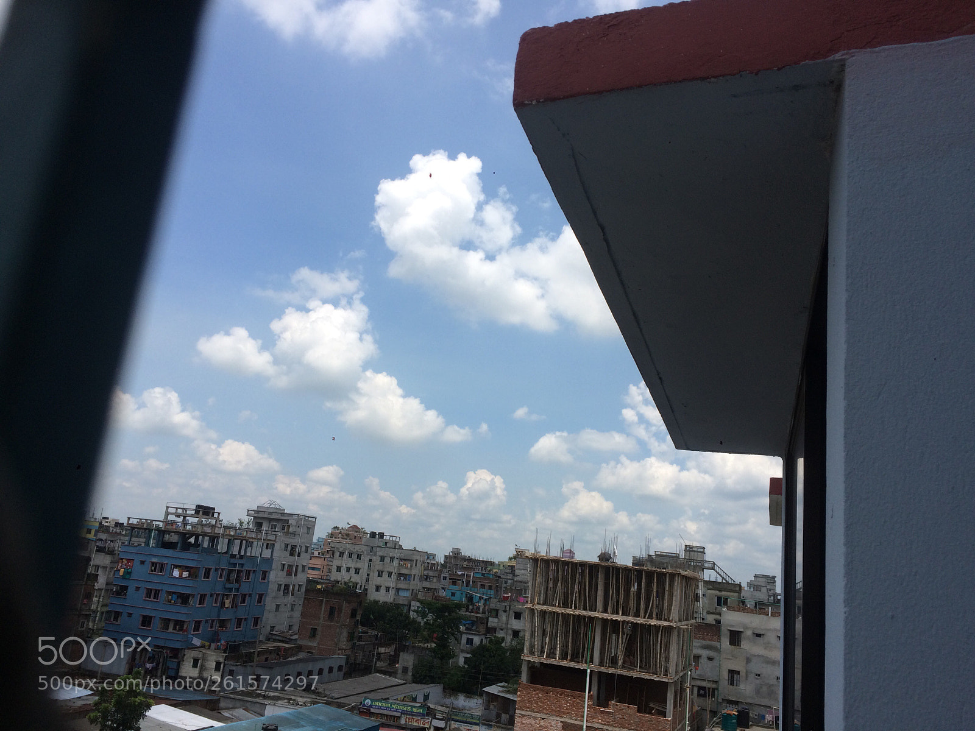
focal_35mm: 29
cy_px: 366
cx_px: 488
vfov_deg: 48.2
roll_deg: -6.4
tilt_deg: +10.4
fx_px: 817
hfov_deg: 61.7
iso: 32
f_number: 2.2
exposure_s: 1/2283
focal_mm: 4.15
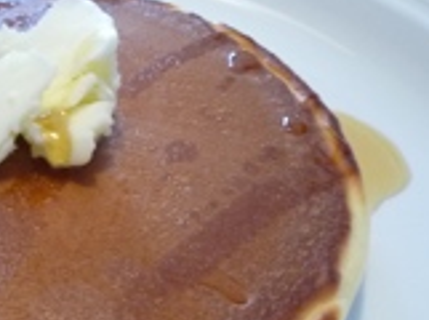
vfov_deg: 21.9
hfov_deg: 28.4
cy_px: 256
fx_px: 816
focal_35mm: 66
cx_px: 52
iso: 400
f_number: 2.8
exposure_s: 1/25
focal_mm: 4.4
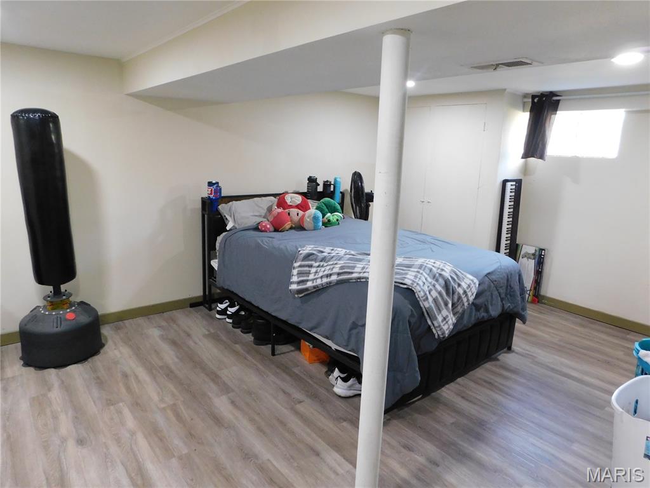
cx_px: 325
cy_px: 244
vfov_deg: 58.9
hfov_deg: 73.9
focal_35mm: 23
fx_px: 432
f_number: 3
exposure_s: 1/30
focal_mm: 4
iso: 400
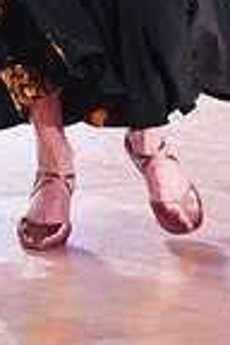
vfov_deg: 5.3
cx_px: 222
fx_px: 3670
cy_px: -180
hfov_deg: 3.6
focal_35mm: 383
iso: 2000
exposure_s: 1/500
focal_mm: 95
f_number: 2.8
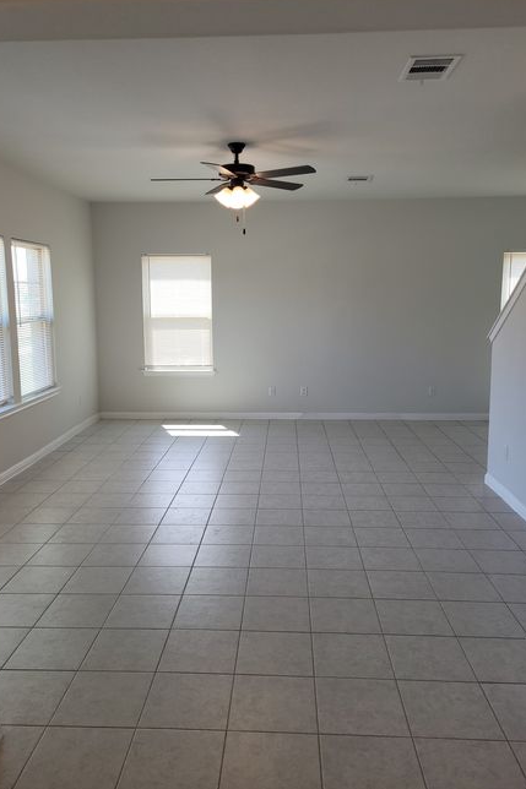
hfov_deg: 46.4
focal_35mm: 28
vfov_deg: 65.5
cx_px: 251
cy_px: 383
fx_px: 614
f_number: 1.8
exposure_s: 1/120
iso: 40
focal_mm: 5.4
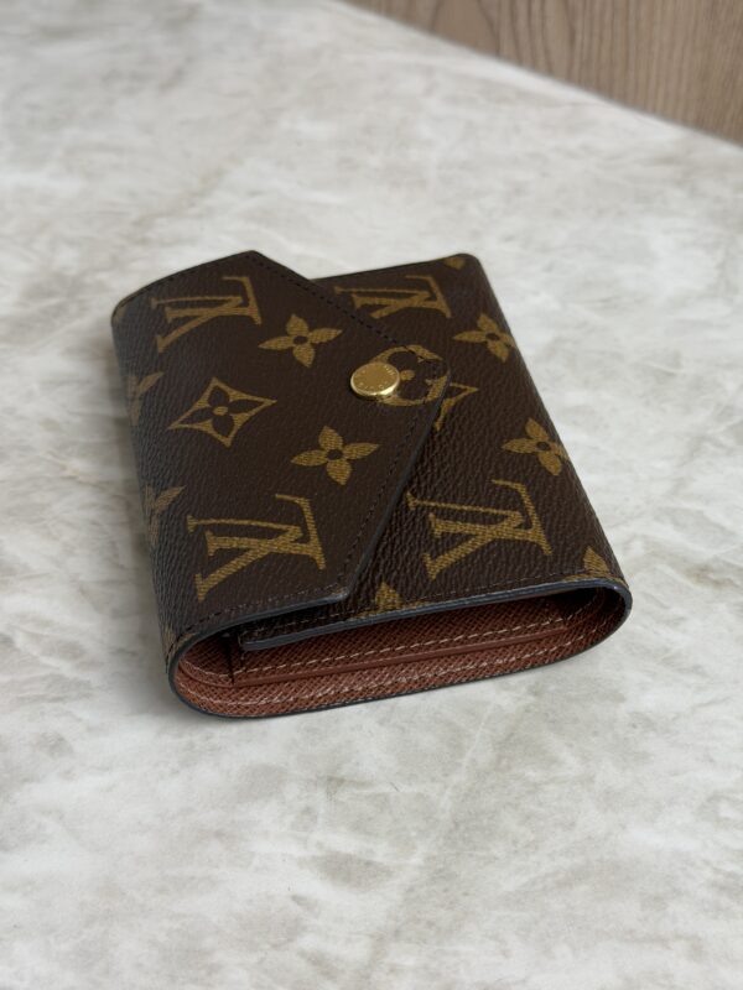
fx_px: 1374
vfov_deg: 39.7
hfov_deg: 30.3
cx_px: 372
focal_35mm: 48
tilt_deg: -43.5
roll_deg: +1.5
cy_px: 495
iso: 50
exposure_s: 1/129
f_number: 1.78
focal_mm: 6.76
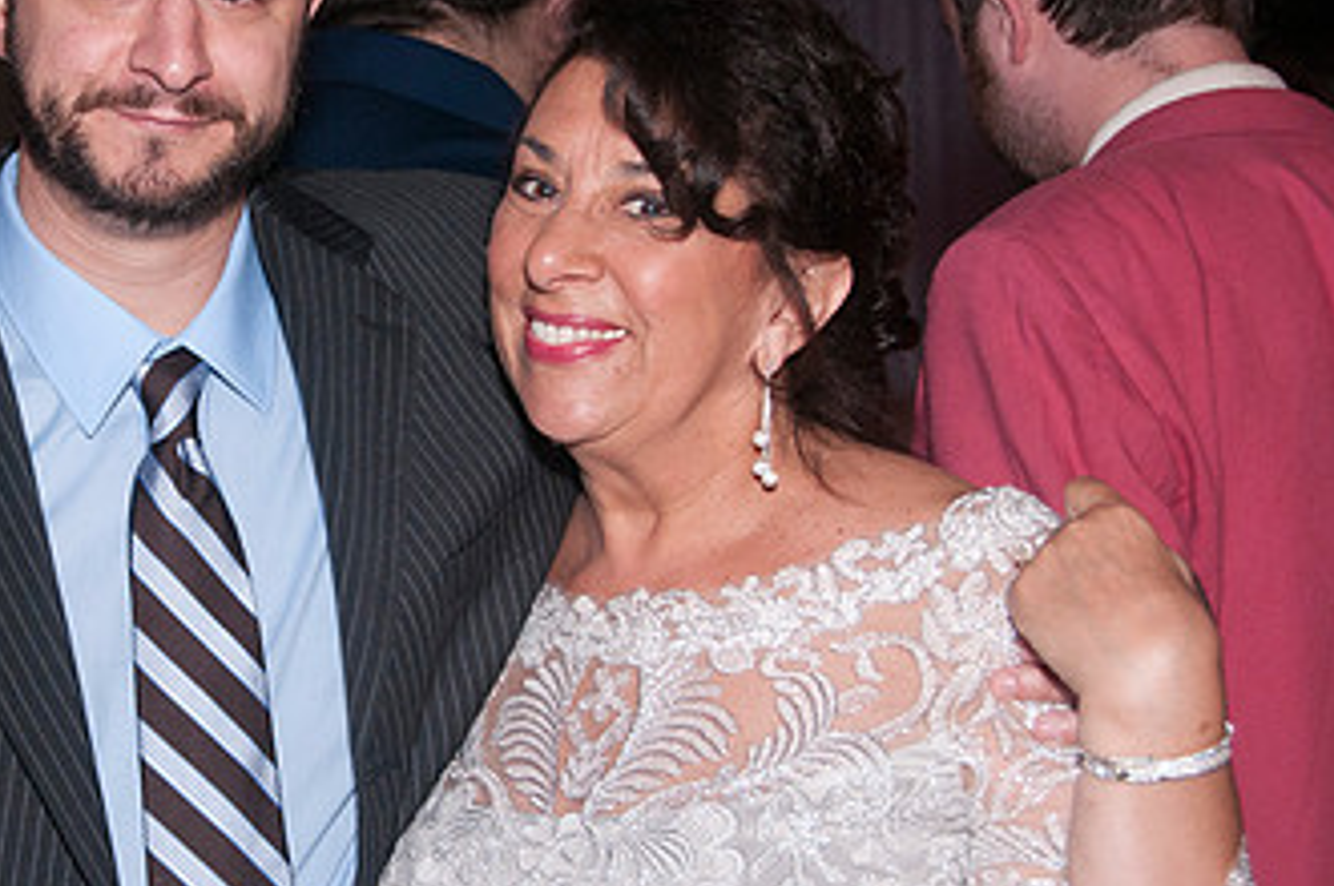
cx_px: 290
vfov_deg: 13.0
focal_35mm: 105
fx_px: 3887
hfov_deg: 19.3
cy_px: 413
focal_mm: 40
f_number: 5.6
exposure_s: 1/30
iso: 400
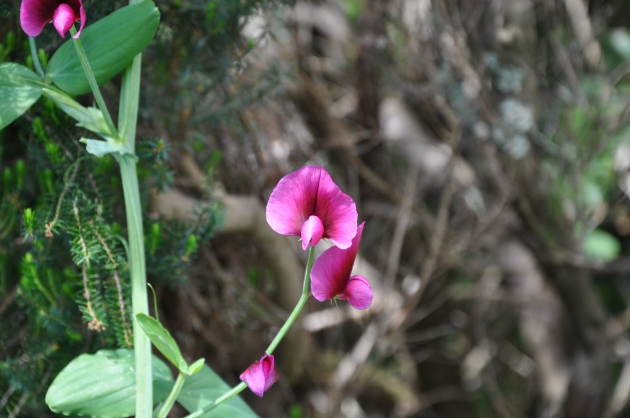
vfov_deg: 8.7
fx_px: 2753
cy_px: 209
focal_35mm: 158
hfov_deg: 13.1
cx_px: 315
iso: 220
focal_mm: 105
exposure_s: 1/125
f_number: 8
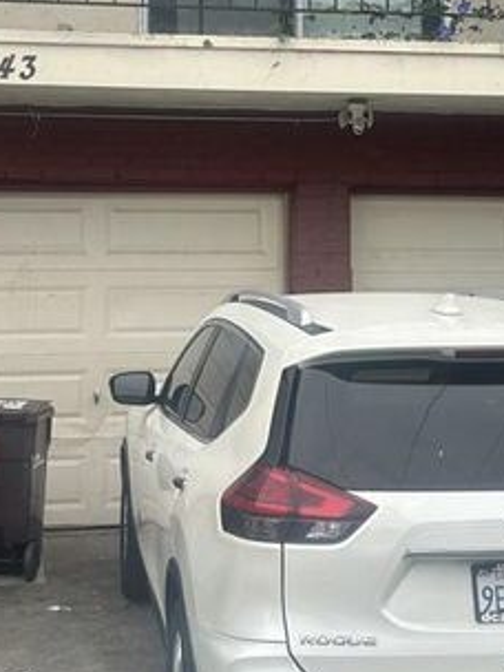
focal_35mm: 73
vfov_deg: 26.4
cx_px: 270
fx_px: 1417
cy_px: 193
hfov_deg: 20.2
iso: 50
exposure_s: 1/2457
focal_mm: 5.7
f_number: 1.5
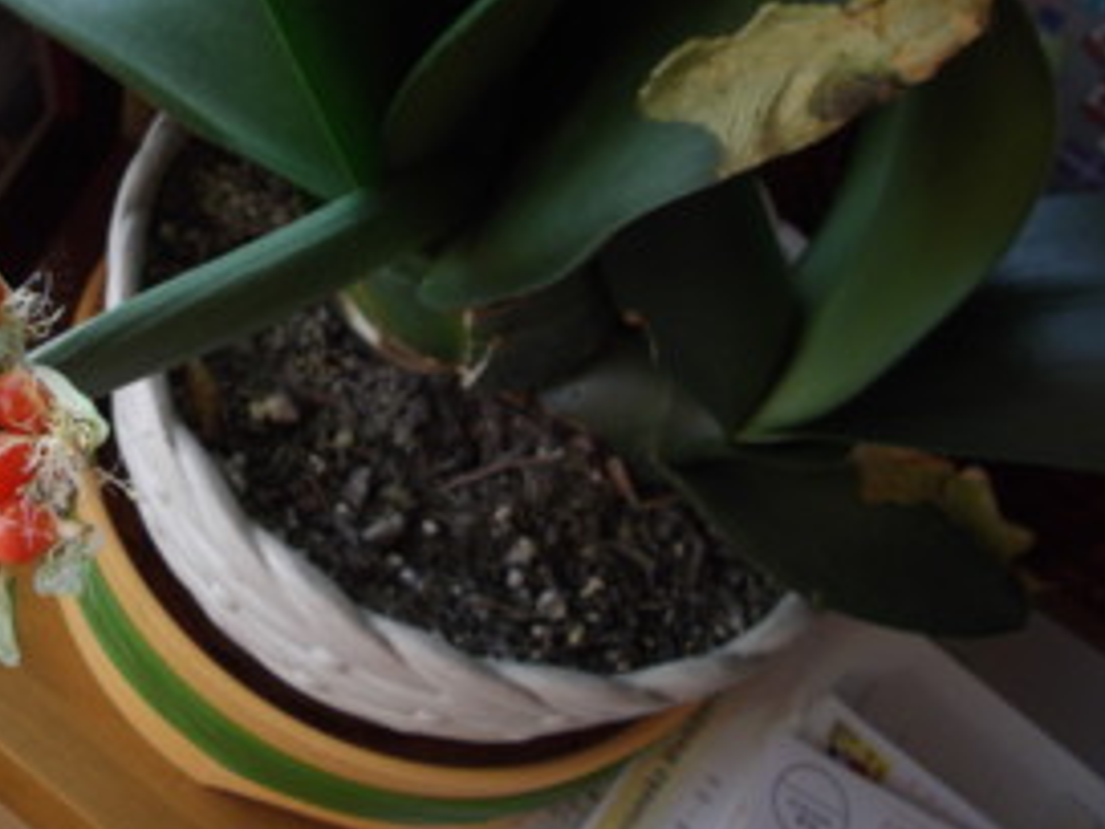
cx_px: 232
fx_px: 1692
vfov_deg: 27.4
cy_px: 289
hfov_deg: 35.1
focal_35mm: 53
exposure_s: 1/100
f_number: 3.5
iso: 100
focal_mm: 5.8
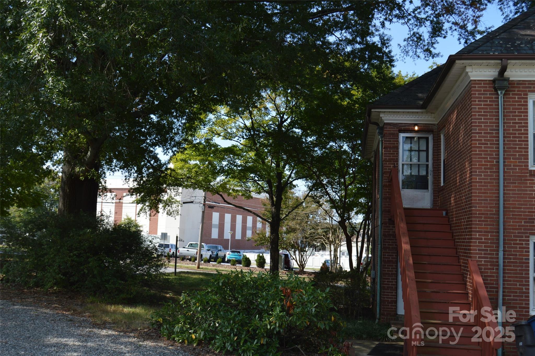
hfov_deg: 53.2
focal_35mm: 36
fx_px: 534
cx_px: 268
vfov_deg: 36.8
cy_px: 178
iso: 100
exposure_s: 1/160
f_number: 6.3
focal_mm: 24
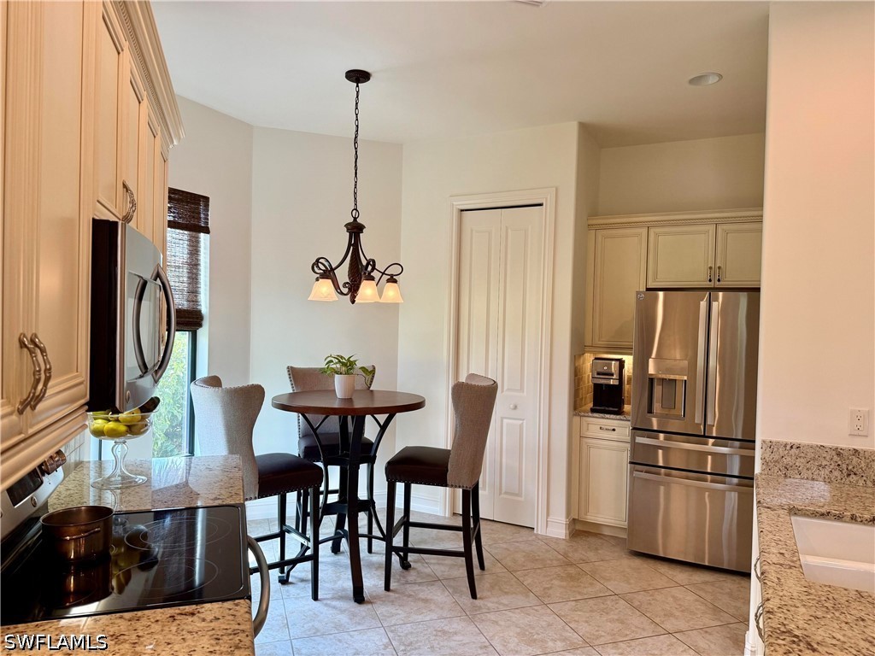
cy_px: 328
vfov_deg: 56.8
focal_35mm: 24
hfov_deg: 71.6
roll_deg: -1.2
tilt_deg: +0.6
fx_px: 607
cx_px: 438
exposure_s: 1/148
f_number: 1.78
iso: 125
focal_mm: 6.76
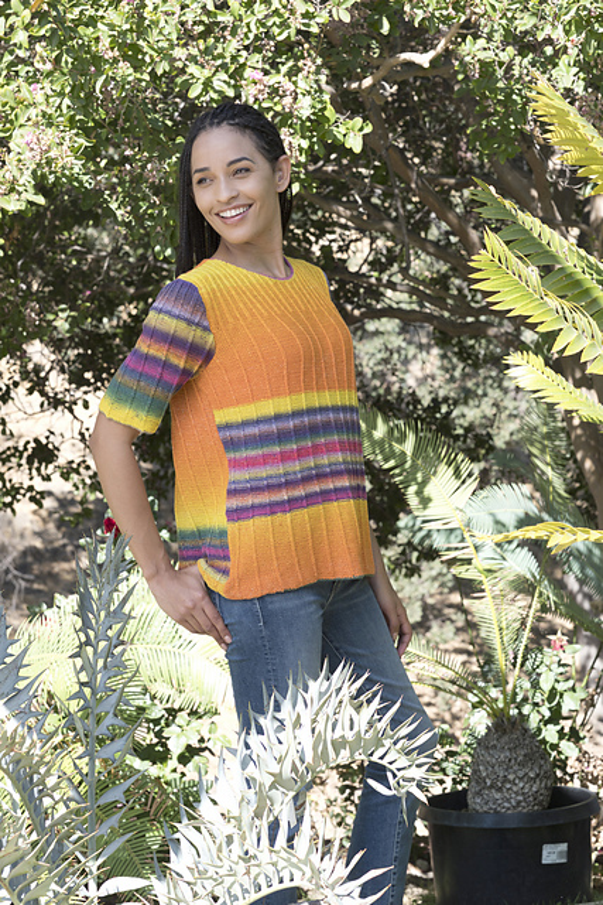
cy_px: 452
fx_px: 2109
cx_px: 302
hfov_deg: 16.3
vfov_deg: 24.2
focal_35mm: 84
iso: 800
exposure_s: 1/500
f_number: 7.1
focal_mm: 56
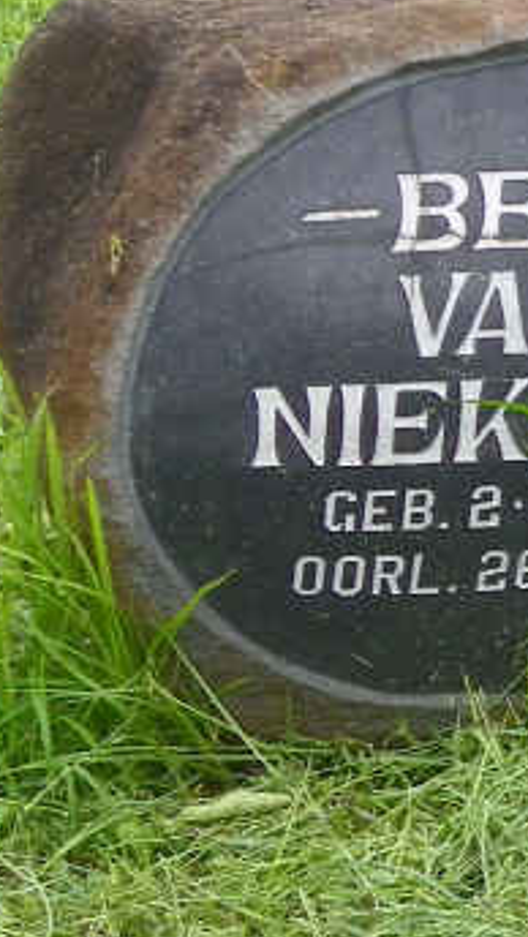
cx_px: 1418
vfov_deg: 8.9
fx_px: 6036
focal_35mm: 243
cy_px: 572
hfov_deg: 4.8
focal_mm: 11.4
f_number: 3.5
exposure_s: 1/125
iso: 64
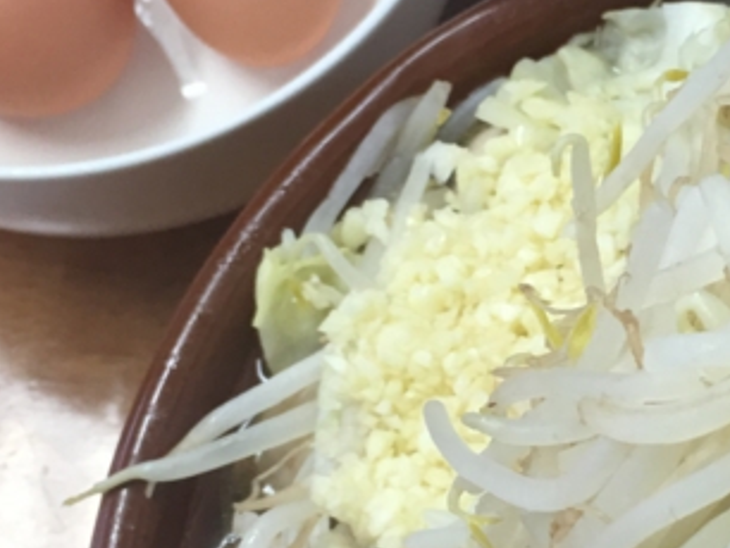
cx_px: 725
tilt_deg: -69.3
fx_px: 2047
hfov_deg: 19.6
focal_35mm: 97
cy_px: 405
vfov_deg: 15.2
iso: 25
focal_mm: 4.15
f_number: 2.2
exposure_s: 1/15
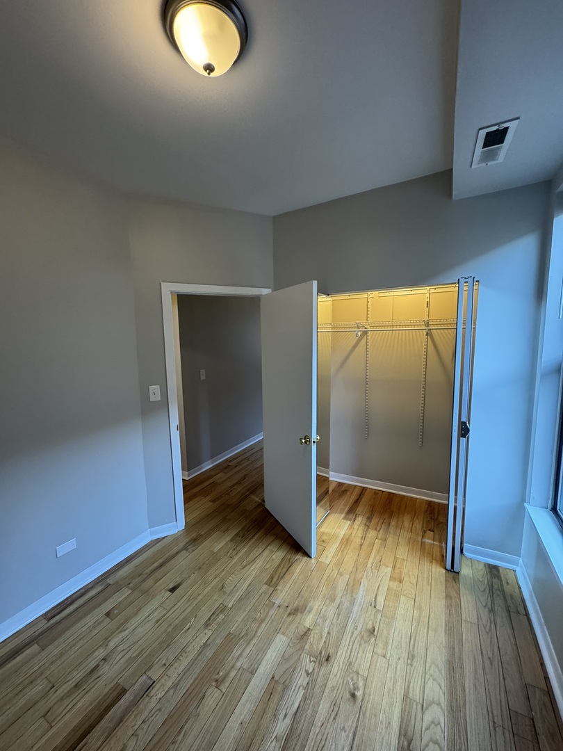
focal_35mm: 14
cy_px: 376
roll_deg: +1.3
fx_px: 304
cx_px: 282
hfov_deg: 85.7
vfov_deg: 102.1
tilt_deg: -7.1
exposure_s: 1/120
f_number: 2.2
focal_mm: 2.22
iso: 320
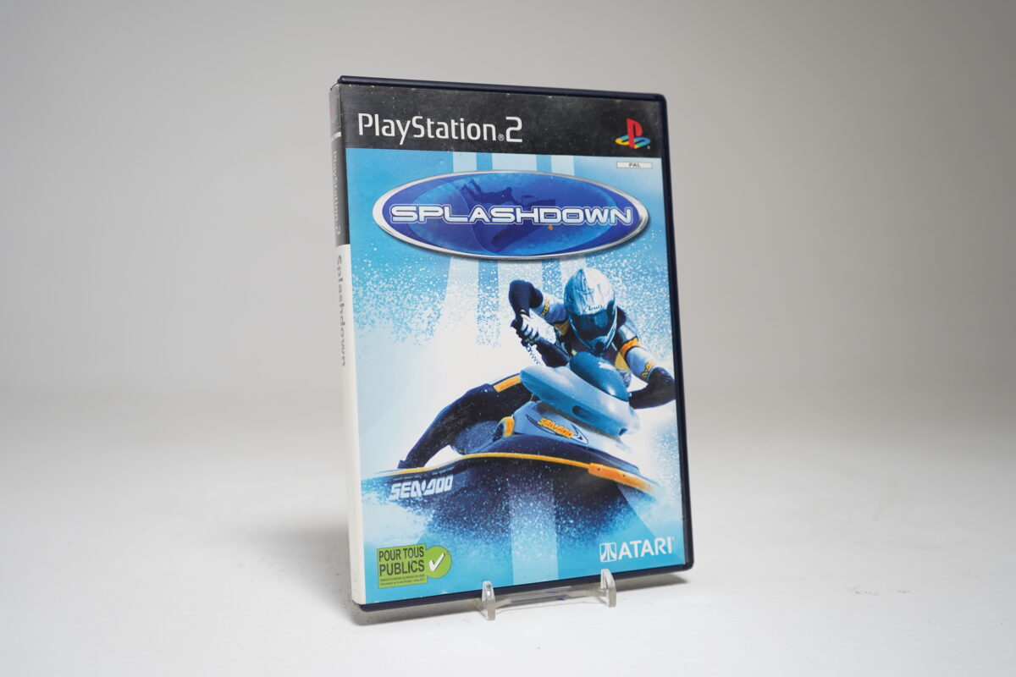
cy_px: 338
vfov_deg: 36.9
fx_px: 1016
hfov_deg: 53.1
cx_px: 508
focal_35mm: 36
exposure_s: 1/40
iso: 640
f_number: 5
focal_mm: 36
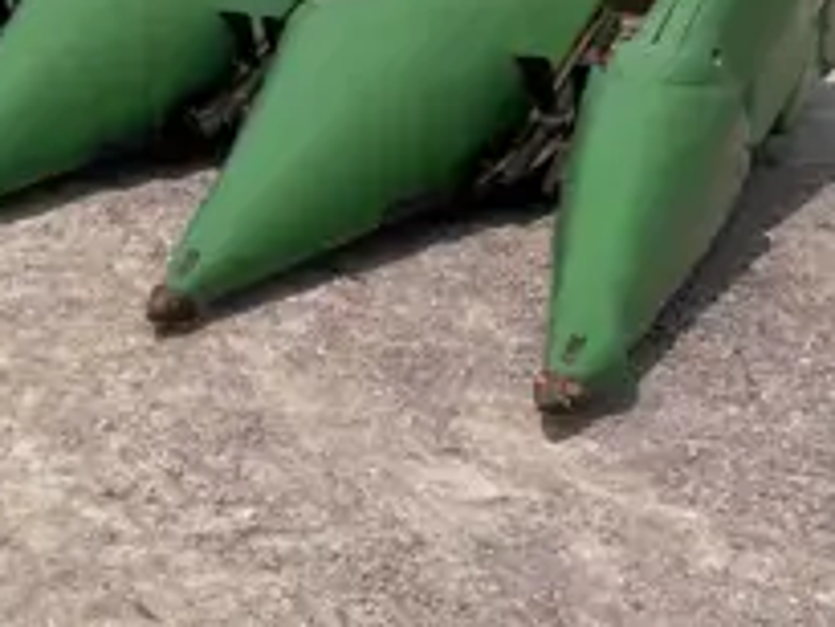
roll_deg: +2.2
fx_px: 1955
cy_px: -24
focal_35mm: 81
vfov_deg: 17.7
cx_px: -289
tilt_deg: -9.2
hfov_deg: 21.5
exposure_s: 1/4831
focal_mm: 4.2
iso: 32
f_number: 1.6
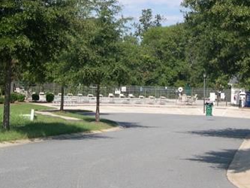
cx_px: 167
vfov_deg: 20.0
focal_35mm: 73
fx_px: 527
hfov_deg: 26.5
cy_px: 47
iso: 100
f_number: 7.6
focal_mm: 8
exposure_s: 1/159
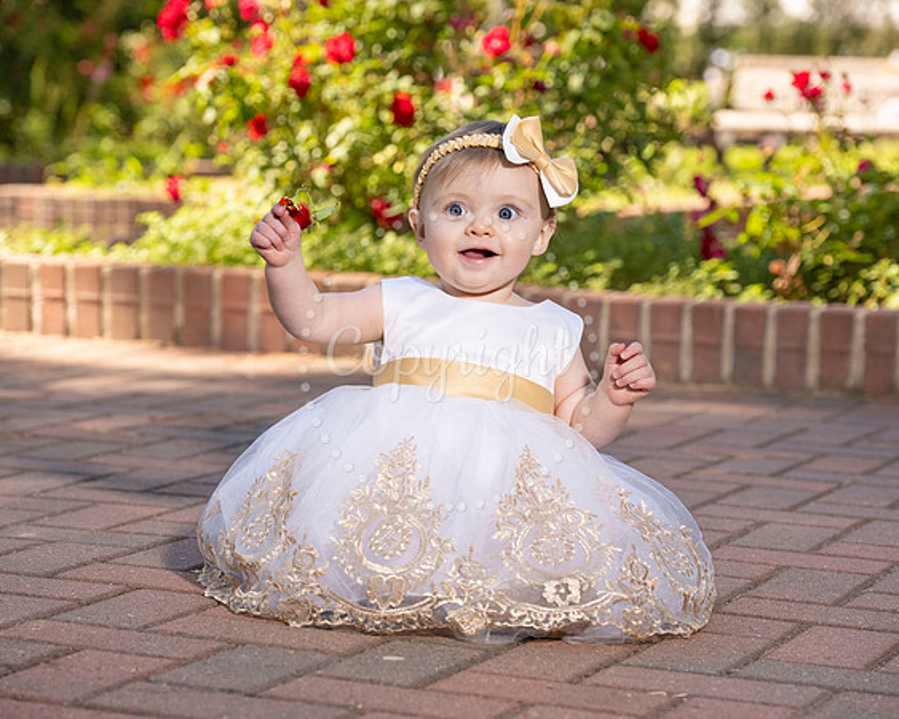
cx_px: 450
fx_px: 2726
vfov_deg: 15.0
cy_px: 360
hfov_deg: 18.7
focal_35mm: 102
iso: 500
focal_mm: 91
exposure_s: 1/200
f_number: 5
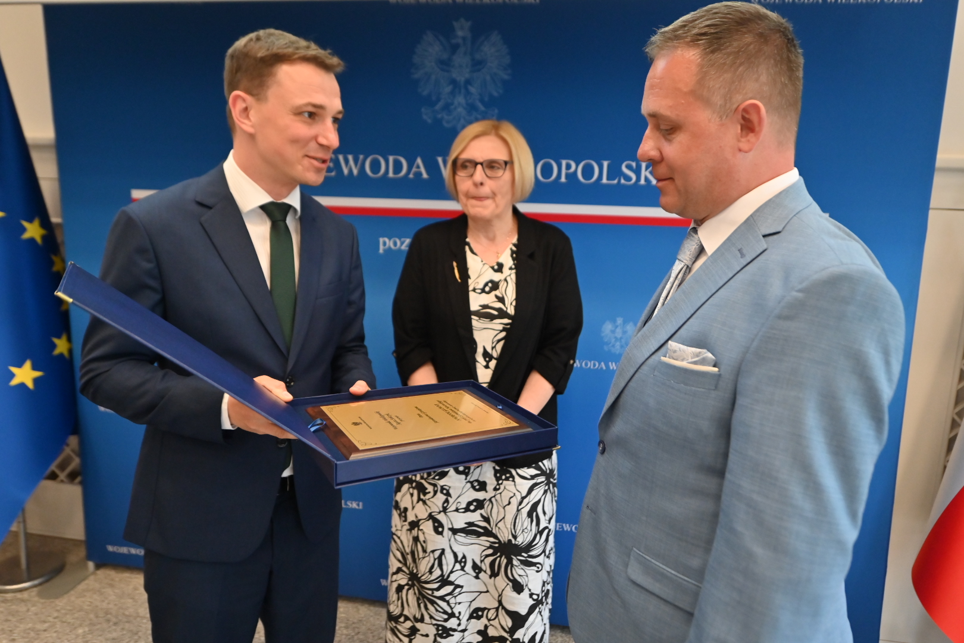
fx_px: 643
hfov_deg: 73.7
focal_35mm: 24
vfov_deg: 53.1
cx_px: 482
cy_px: 322
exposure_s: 1/400
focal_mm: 24
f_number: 2.8
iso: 2500
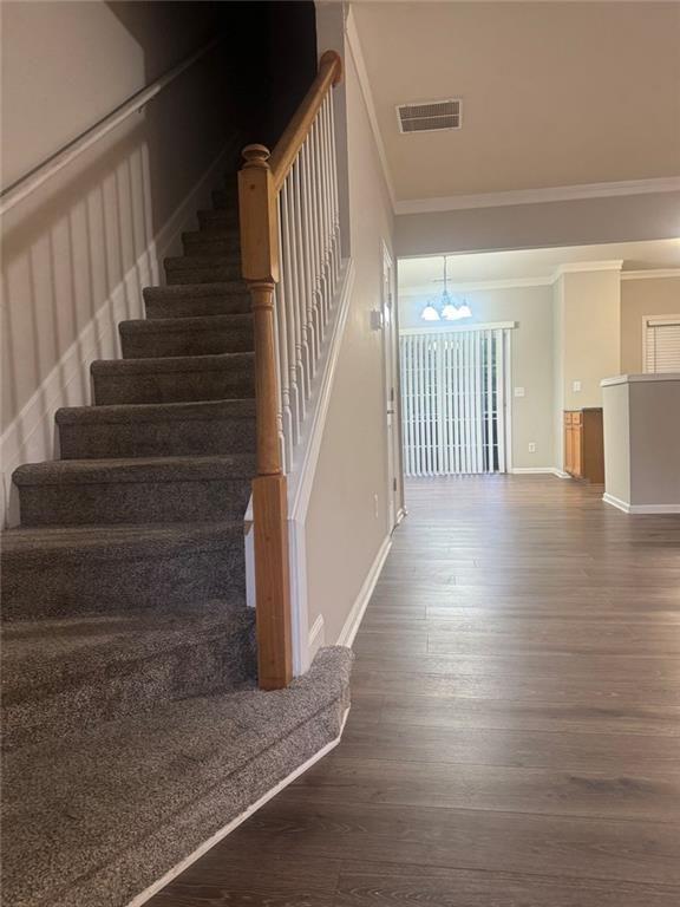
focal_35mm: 24
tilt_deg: -3.3
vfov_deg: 71.6
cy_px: 454
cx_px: 340
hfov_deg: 56.8
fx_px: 629
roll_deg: +3.4
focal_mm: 6.76
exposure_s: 1/60
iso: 320
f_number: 1.78
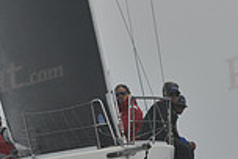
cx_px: 146
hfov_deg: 2.0
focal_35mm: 1029
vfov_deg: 1.3
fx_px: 6816
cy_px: 152
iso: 280
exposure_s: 1/800
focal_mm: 270
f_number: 6.3
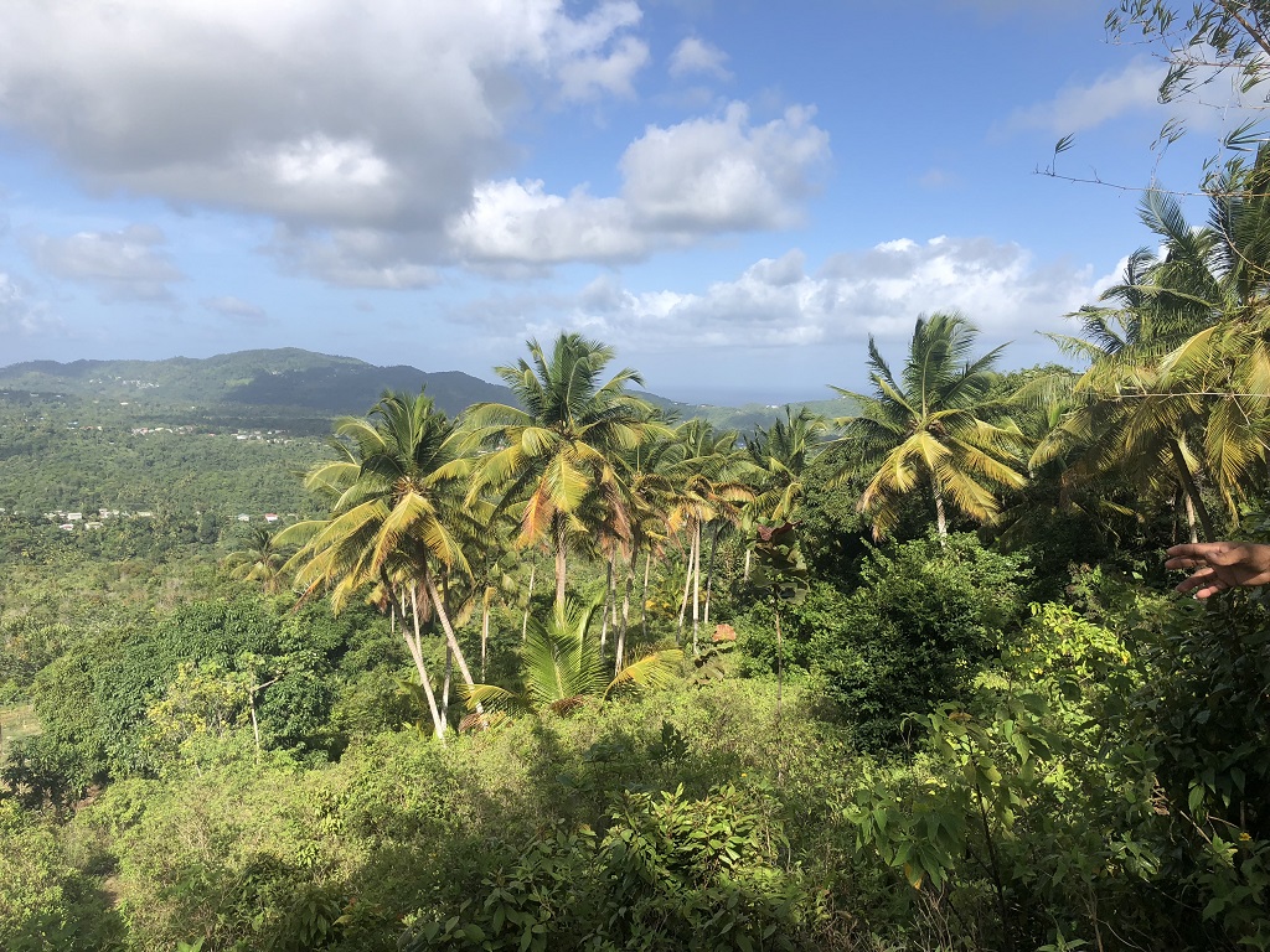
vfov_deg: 49.7
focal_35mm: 28
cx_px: 635
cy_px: 476
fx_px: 1027
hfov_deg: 63.4
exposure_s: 1/1779
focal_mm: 4
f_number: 1.8
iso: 20
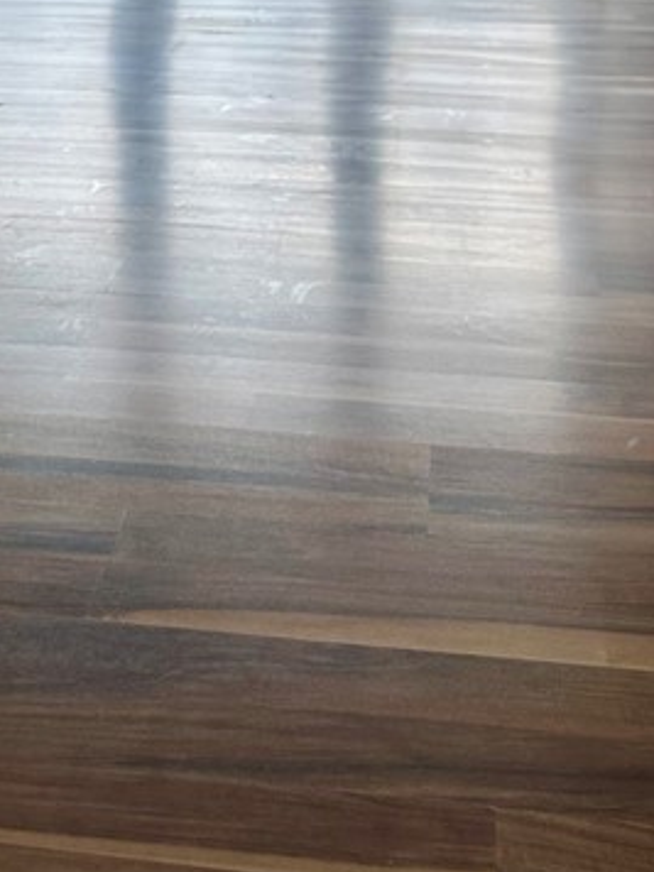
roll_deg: -1.4
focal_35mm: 69
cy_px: -174
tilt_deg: -6.3
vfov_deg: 25.3
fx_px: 1738
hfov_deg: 20.9
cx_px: 76
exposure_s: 1/213
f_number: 1.78
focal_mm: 6.86
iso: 64
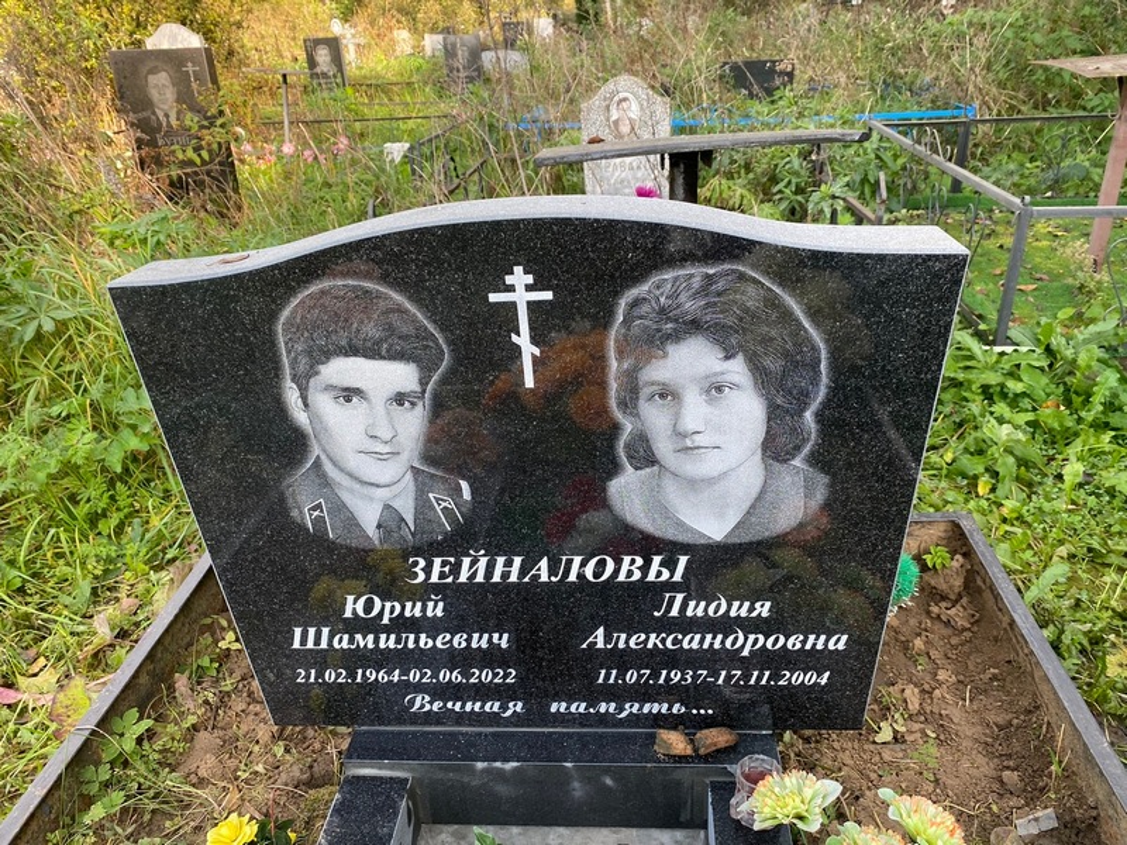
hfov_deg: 67.3
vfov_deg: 53.1
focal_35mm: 26
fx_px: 846
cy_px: 422
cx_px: 564
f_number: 1.8
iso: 32
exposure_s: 1/262
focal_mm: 4.25
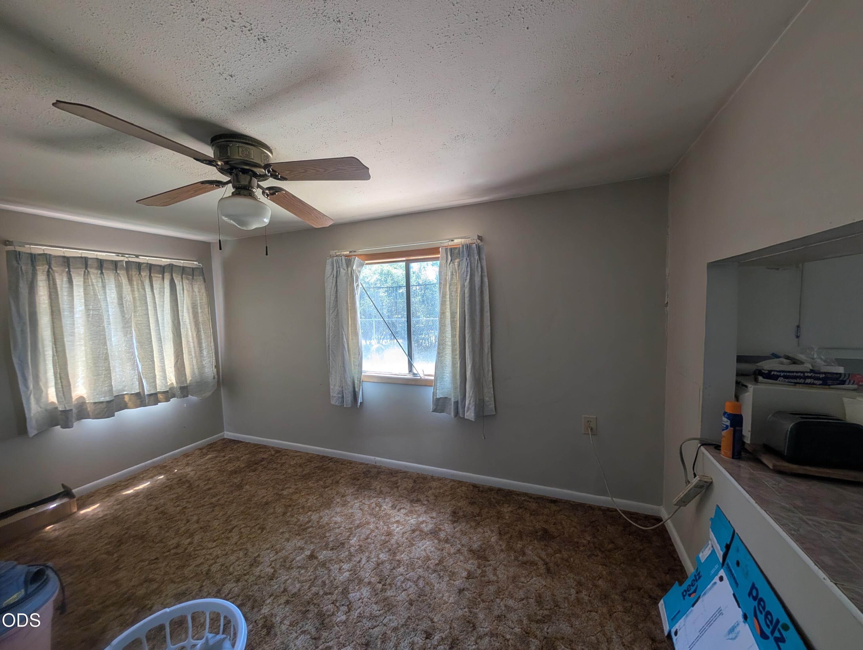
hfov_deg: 110.5
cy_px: 325
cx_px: 432
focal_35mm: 12
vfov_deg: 94.6
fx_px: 300
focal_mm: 2.02
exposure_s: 1/132
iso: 53
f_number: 1.7
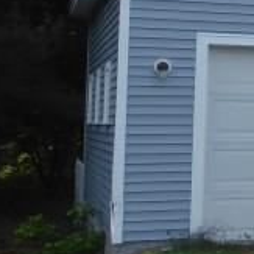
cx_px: 740
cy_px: 26
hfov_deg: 10.1
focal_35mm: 133
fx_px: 1104
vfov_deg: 13.0
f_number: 3.3
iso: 100
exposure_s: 1/250
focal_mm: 4.3
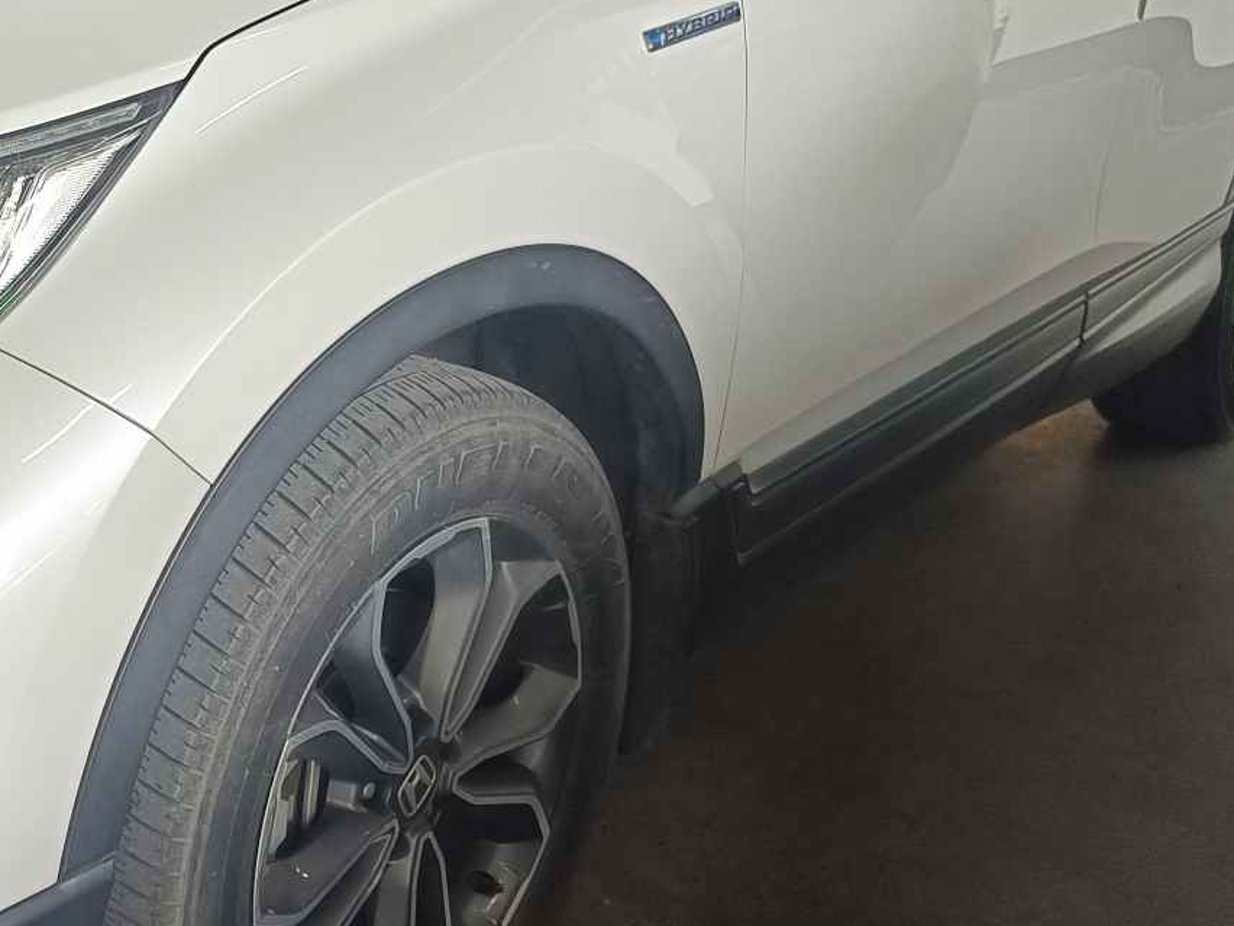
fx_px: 1925
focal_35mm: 54
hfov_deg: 33.1
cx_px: 56
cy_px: 462
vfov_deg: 27.0
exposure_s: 1/100
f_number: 1.88
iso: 484
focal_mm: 5.59
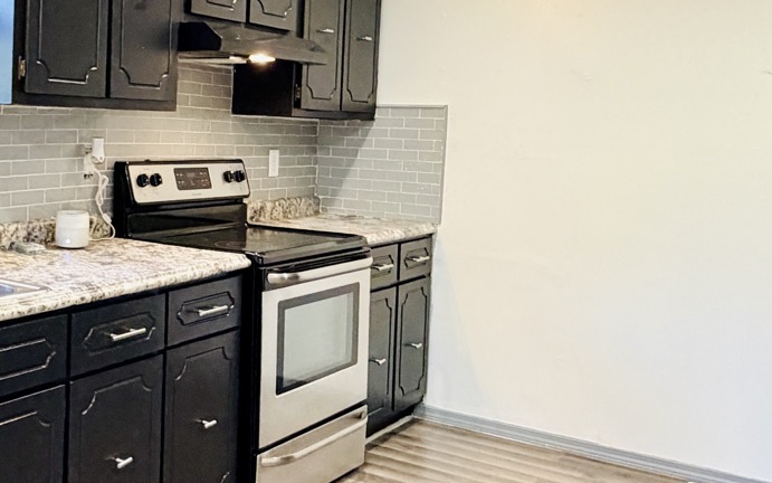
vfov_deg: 29.1
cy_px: 173
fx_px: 926
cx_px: 197
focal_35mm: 44
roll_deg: -2.2
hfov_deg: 43.9
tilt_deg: -3.6
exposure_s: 1/60
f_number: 2.2
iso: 500
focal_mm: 2.22
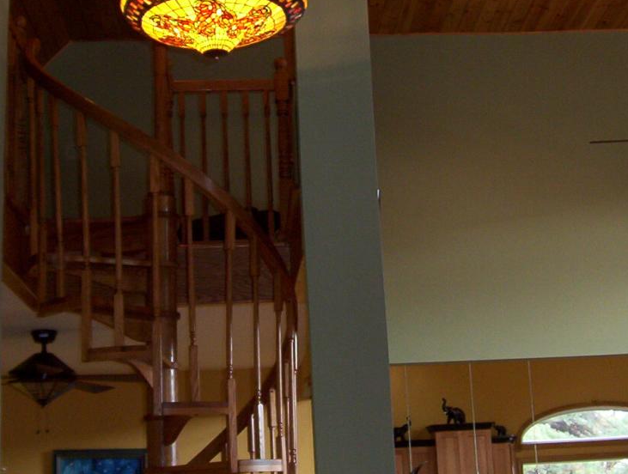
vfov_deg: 23.4
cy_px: 203
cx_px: 288
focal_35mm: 63
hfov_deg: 30.6
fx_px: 1146
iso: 140
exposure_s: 1/30
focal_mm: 5.54
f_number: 2.76
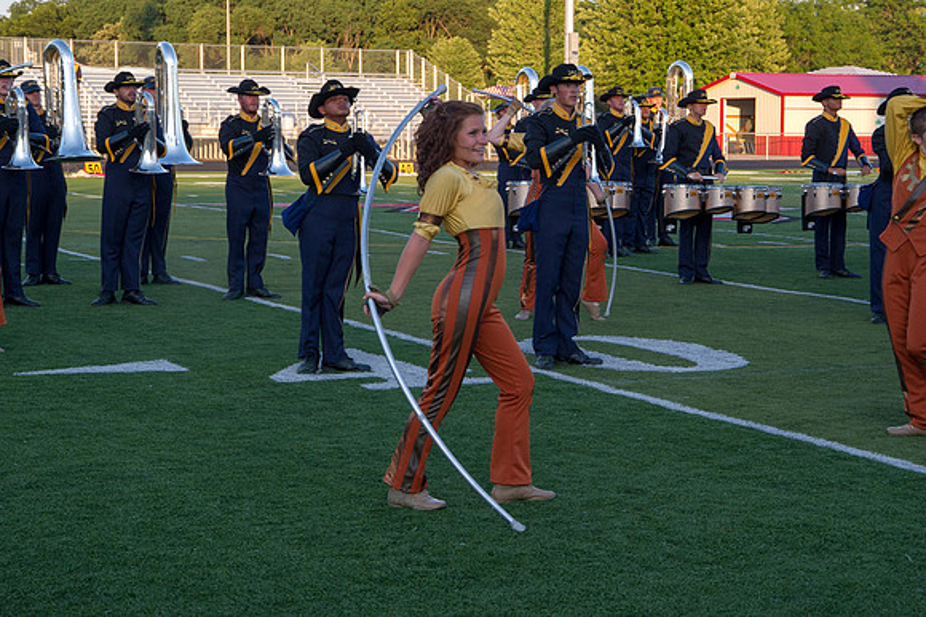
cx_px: 501
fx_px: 1934
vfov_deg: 18.1
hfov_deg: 26.9
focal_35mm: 75
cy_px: 231
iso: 640
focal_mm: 58
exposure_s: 1/250
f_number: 8
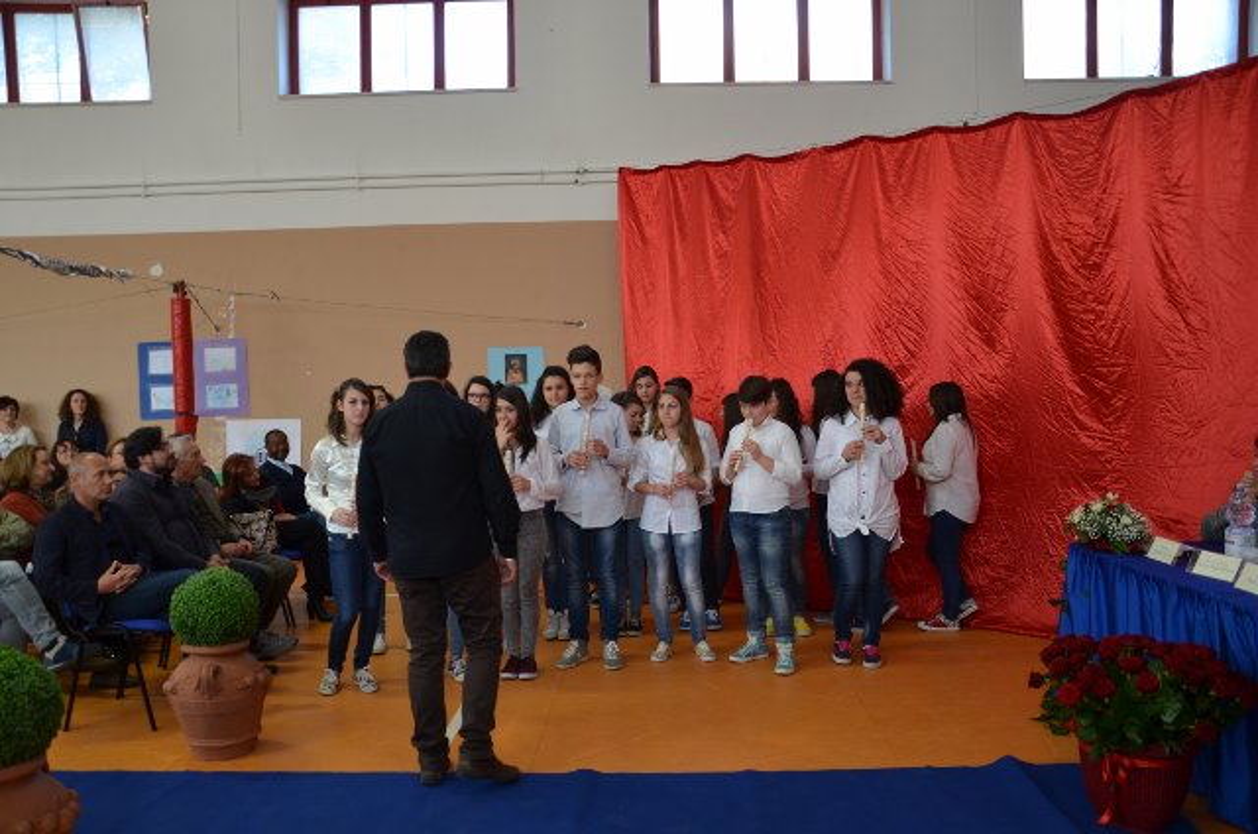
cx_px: 629
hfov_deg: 59.6
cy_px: 417
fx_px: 1099
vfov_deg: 41.5
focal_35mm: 32
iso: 400
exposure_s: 1/60
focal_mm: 21
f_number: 4
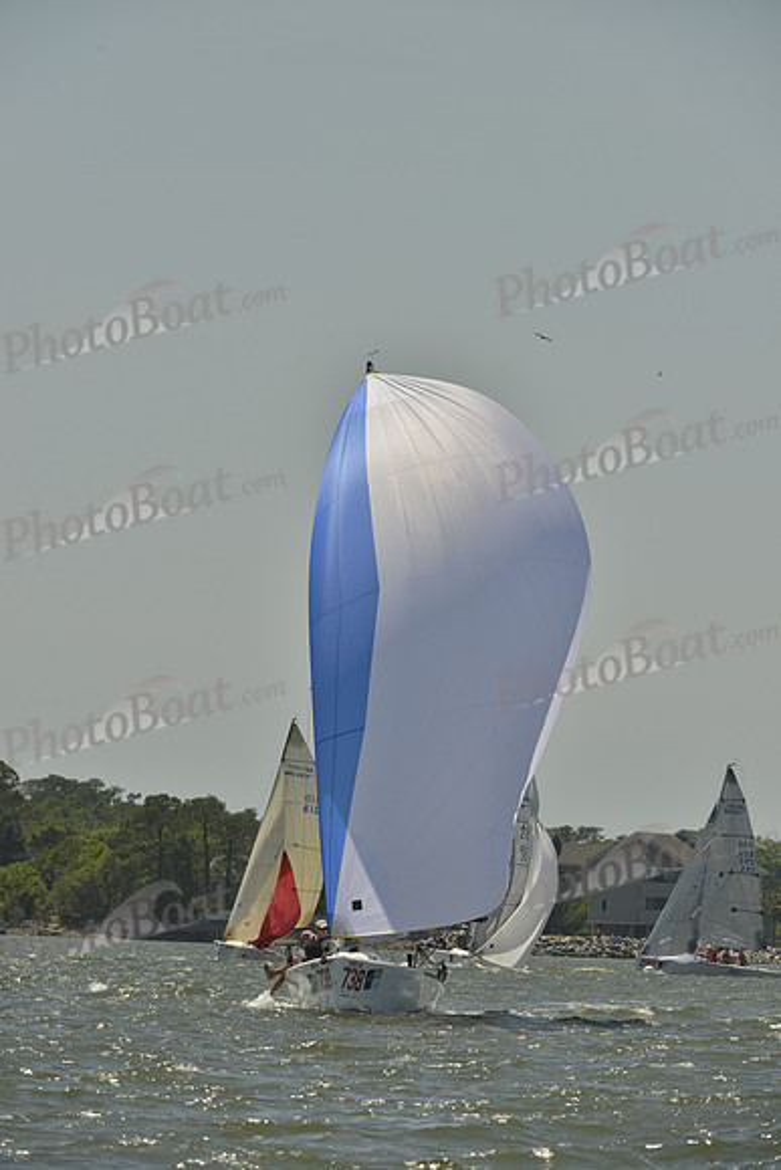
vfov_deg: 7.6
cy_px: 585
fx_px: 8780
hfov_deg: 5.1
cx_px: 390
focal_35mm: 270
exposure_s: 1/1250
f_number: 11
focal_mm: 270
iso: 280
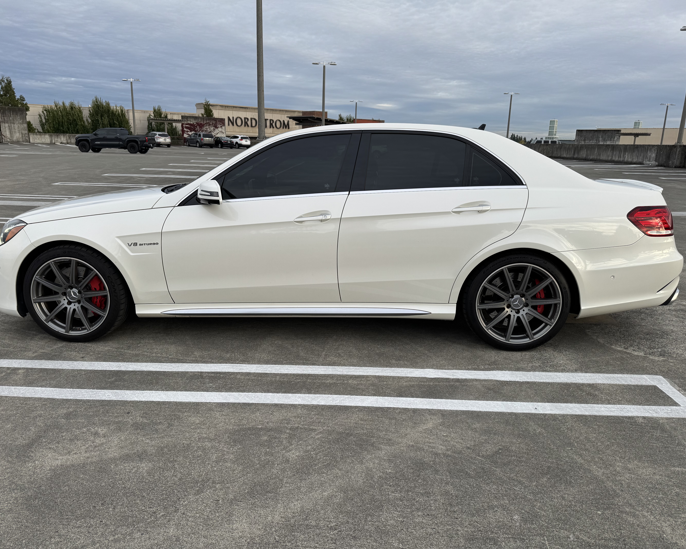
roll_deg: -1.3
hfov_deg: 68.1
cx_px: 338
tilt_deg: -14.3
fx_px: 508
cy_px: 274
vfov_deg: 56.8
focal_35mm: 25
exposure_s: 1/1721
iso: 80
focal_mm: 6.76
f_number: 1.78
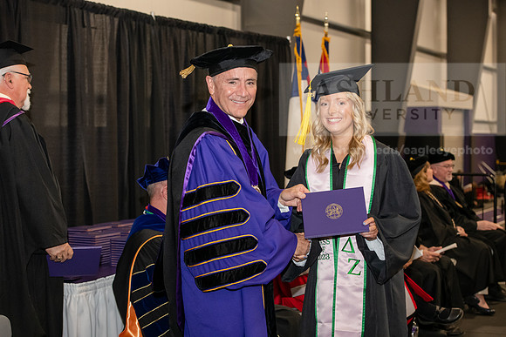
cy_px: 168
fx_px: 984
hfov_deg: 28.8
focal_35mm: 70
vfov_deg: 19.5
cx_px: 253
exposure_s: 1/200
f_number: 5
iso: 2500
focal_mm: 70
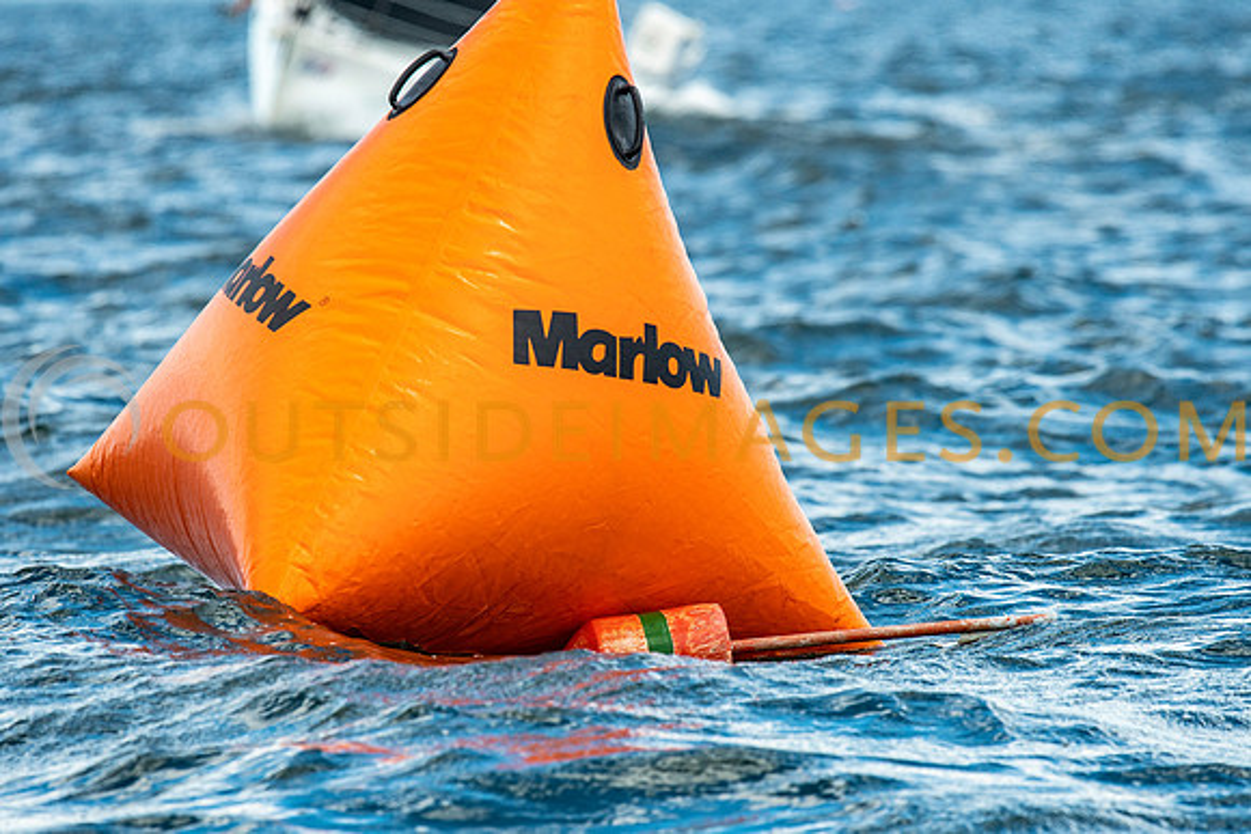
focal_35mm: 450
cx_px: 626
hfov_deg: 4.6
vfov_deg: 3.1
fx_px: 15640
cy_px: 417
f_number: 5.6
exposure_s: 1/1250
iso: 320
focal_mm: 300
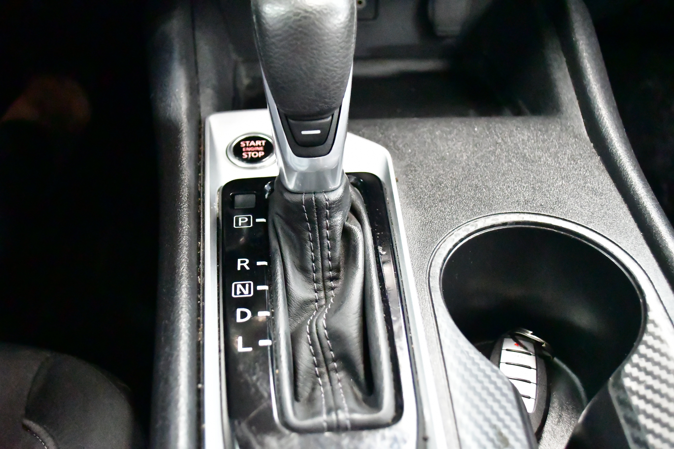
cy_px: 224
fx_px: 730
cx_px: 337
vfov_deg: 34.2
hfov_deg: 49.6
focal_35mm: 39
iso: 28800
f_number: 4.2
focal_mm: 26
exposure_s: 1/160
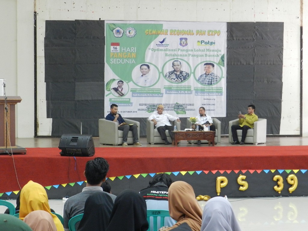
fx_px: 676
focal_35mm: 76
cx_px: 154
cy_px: 116
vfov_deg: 19.4
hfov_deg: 25.7
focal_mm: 13.5
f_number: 4.8
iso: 800
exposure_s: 1/3
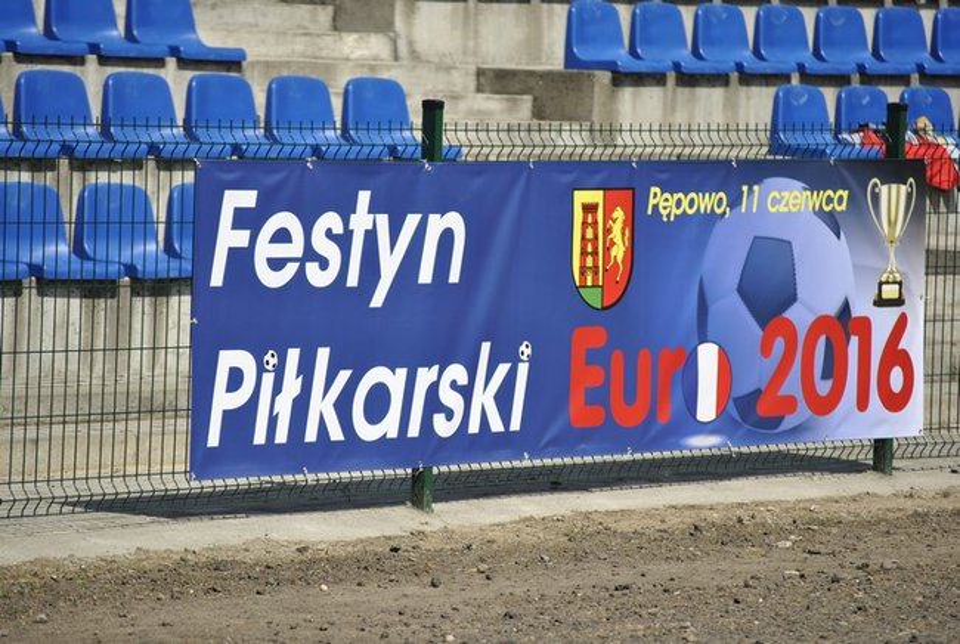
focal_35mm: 218
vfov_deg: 6.3
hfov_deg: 9.4
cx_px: 480
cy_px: 322
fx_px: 5811
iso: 160
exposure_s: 1/1000
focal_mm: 145
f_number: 5
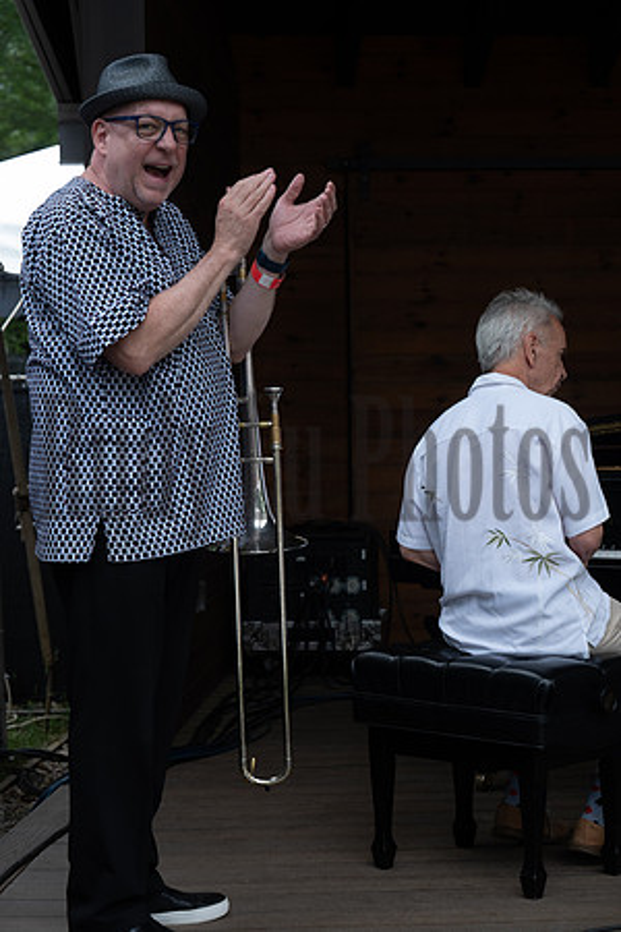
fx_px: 1811
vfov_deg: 28.8
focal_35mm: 70
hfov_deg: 19.5
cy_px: 466
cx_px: 310
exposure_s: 1/1700
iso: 800
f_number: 5.6
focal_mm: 70
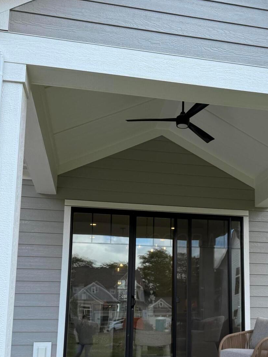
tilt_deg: +9.9
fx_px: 454
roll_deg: -0.1
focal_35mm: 44
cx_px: 197
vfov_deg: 42.3
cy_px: 241
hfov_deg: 32.3
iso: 100
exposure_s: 1/2525
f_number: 1.78
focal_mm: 6.76
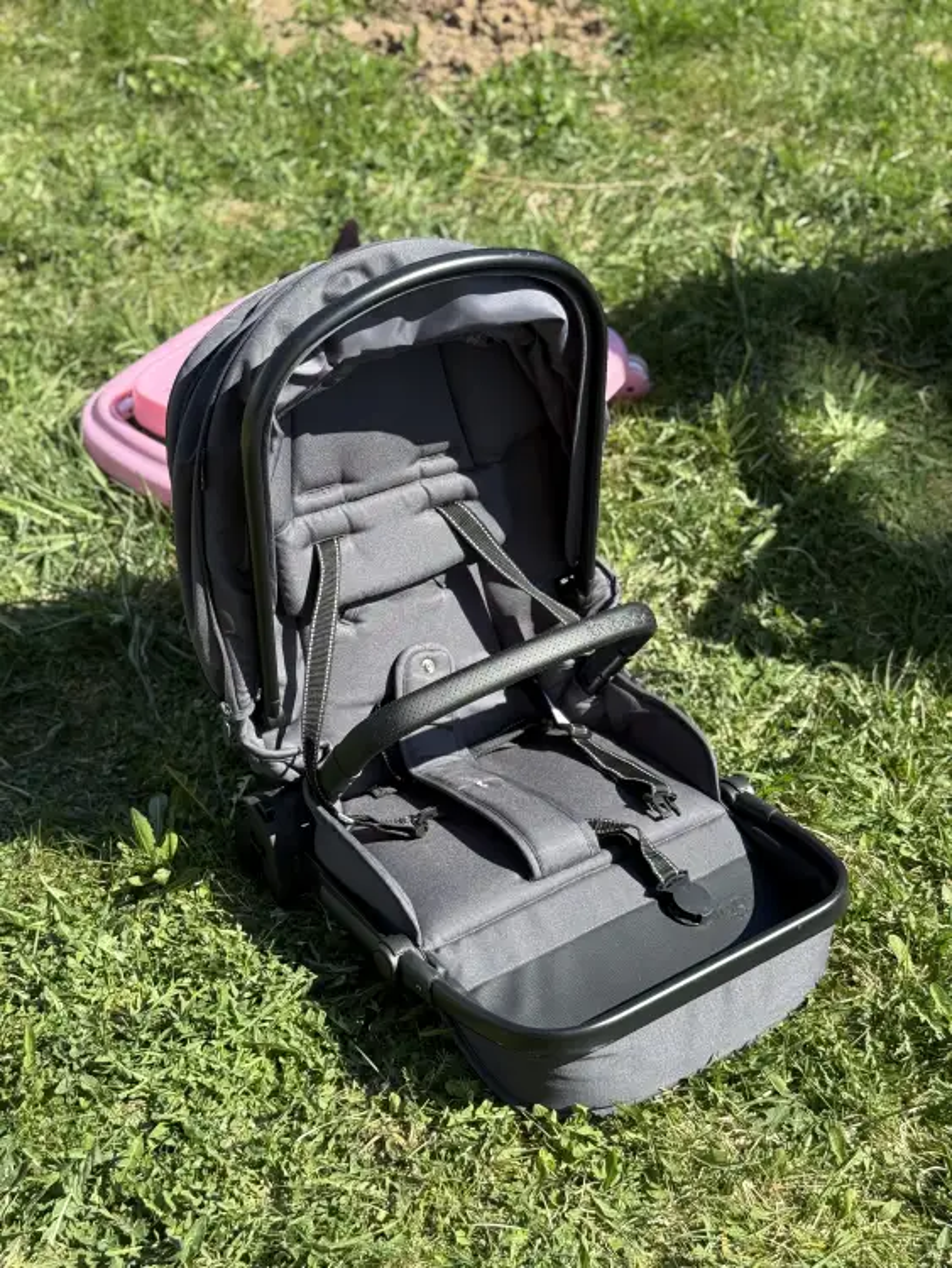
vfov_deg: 39.6
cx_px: 476
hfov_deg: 30.3
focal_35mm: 48
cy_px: 634
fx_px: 1759
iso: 64
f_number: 1.78
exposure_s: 1/1575
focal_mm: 6.76
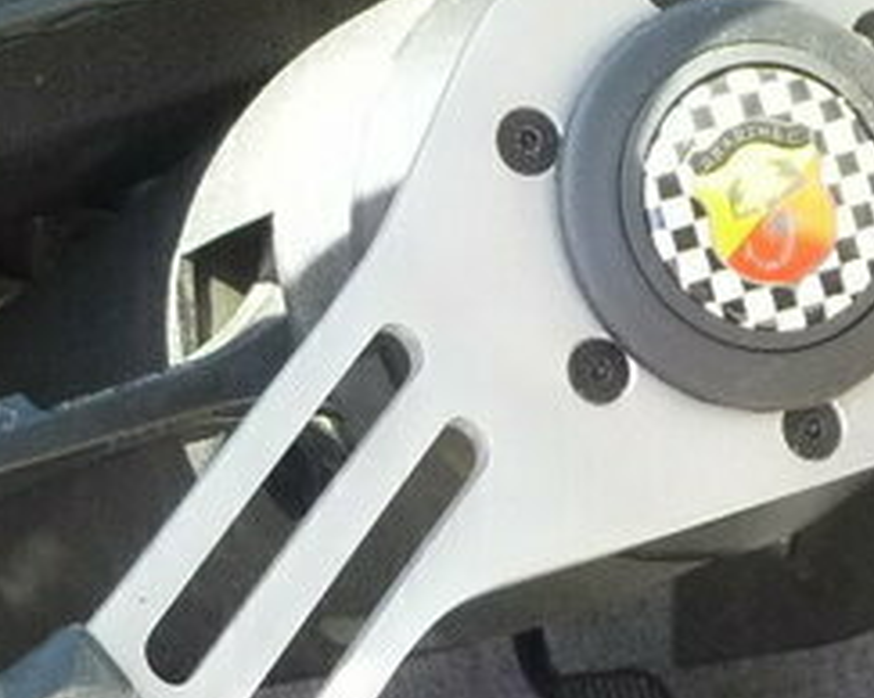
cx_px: 1097
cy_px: 216
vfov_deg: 7.8
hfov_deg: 9.6
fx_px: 5118
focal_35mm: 198
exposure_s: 1/60
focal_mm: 7.4
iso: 200
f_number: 3.9
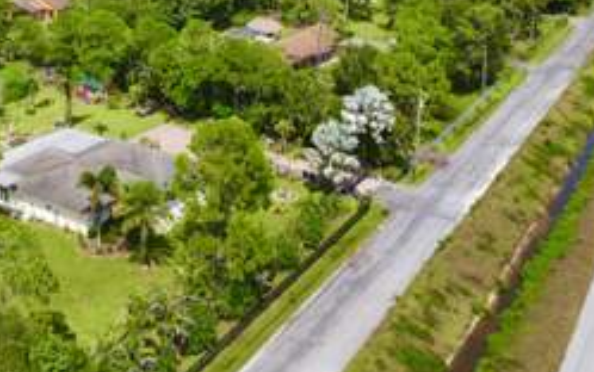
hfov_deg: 39.6
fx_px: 794
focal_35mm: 49
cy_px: -39
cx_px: 129
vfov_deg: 24.6
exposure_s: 1/2000
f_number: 2.8
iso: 100
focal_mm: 12.29
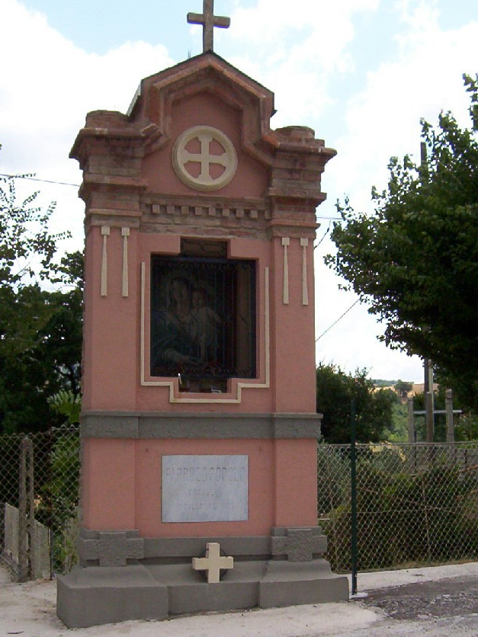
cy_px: 386
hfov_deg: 28.6
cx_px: 237
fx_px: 939
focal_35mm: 51
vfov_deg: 37.3
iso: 100
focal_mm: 5.54
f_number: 5.24
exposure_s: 1/569
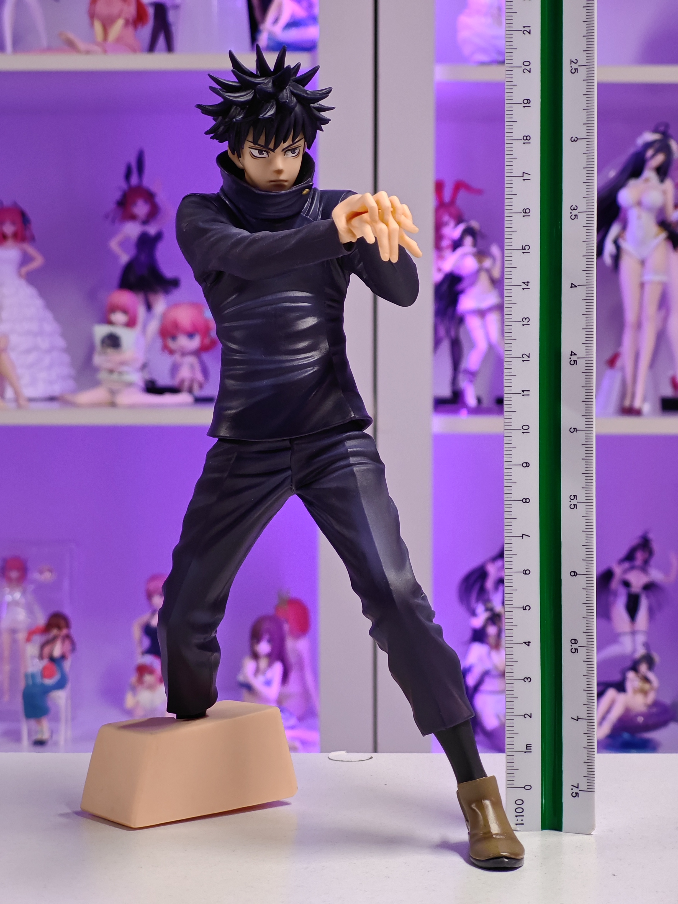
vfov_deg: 24.4
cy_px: 452
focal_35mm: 80
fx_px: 2089
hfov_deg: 18.4
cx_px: 339
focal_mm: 7.48
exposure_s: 1/33.3
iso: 800
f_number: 2.4
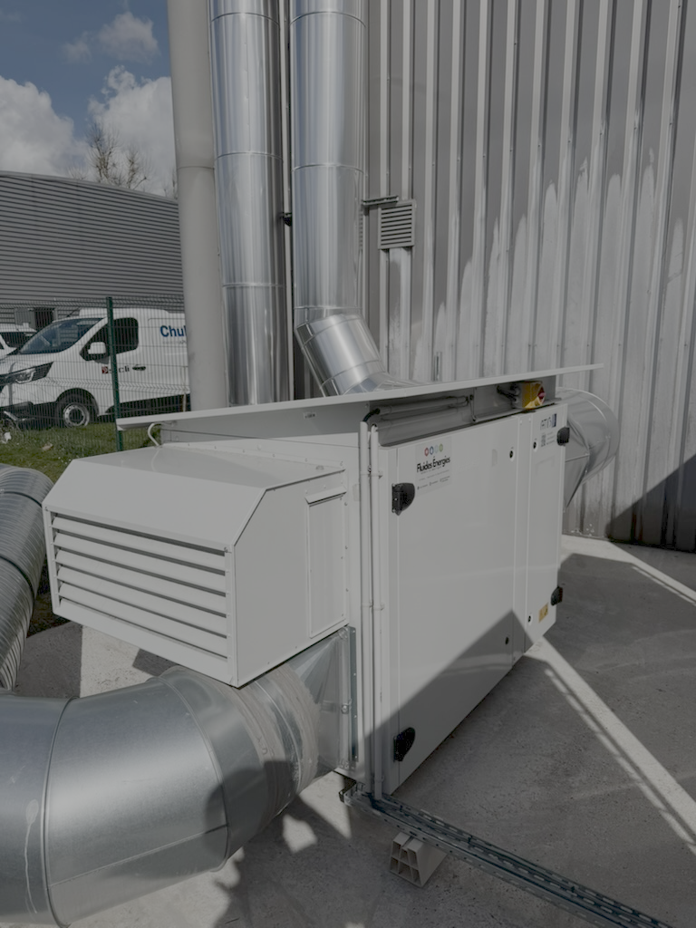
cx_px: 348
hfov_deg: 56.8
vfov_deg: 71.6
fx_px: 643
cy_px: 464
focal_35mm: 24
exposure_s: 1/14286
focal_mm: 6.76
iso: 80
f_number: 1.78
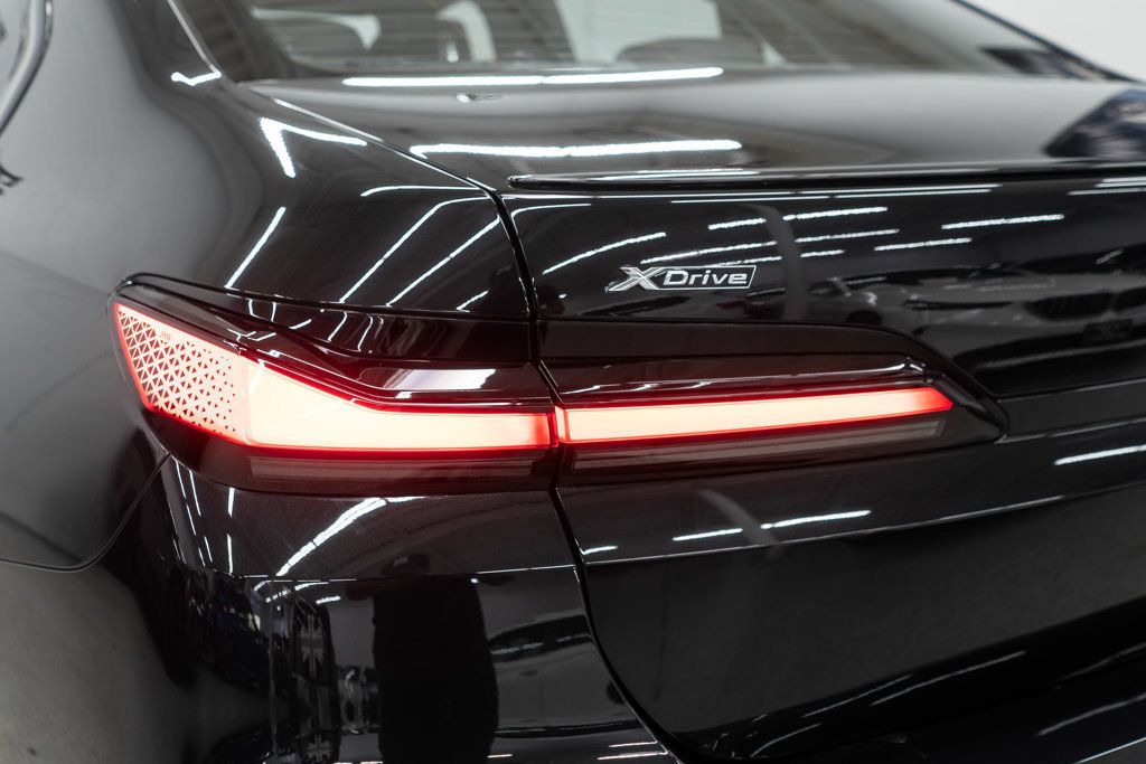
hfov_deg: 46.4
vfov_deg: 31.9
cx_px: 573
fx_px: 1337
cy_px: 382
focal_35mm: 42
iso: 200
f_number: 3.2
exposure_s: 1/40
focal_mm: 28
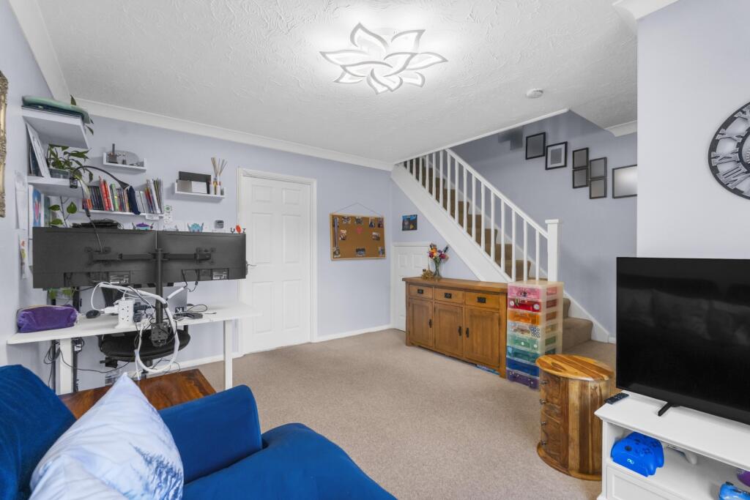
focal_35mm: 16
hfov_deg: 96.7
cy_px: 250
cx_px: 375
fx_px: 333
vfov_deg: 73.8
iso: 640
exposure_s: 1/50
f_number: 7.1
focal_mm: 16
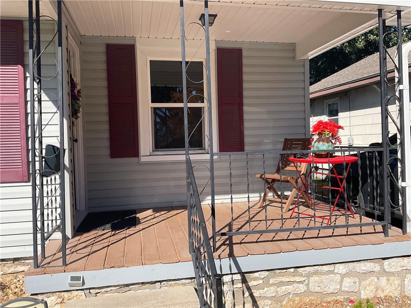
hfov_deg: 61.7
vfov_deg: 48.2
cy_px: 154
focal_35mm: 29
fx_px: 344
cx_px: 206
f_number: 1.8
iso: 16
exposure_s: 1/1730
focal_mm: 3
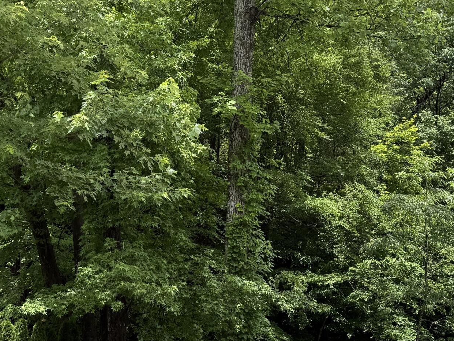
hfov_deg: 33.0
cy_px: 336
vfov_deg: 24.2
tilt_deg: -1.9
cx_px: 154
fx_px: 761
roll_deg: -1.7
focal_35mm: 58
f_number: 1.78
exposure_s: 1/1464
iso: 80
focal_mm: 6.76
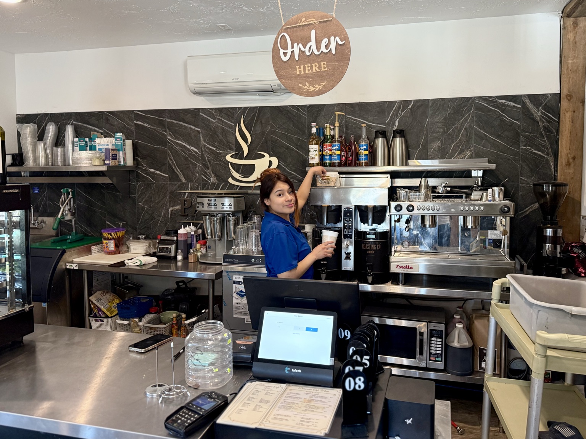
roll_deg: +0.3
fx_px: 423
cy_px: 217
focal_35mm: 25
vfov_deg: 54.9
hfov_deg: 69.4
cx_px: 299
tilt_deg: -3.7
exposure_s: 1/60
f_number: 1.78
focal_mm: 6.76
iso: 320
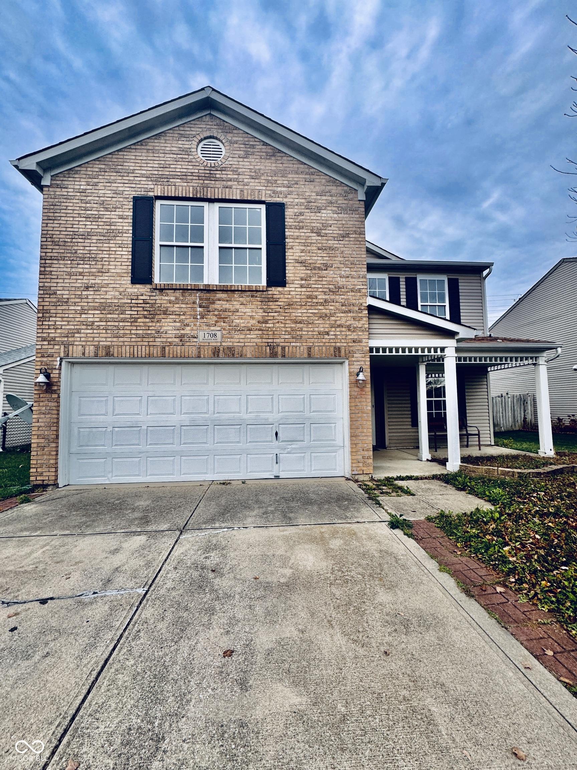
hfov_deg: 85.7
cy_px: 385
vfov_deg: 102.1
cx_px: 288
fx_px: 311
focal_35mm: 14
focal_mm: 2.22
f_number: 2.2
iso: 40
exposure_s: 1/137
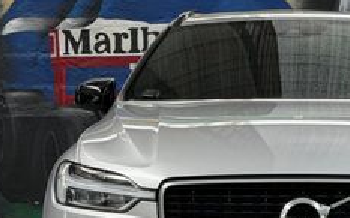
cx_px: 308
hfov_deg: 19.9
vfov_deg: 12.4
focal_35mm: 103
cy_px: 241
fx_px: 981
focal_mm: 6.76
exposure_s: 1/175
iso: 80
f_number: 1.78
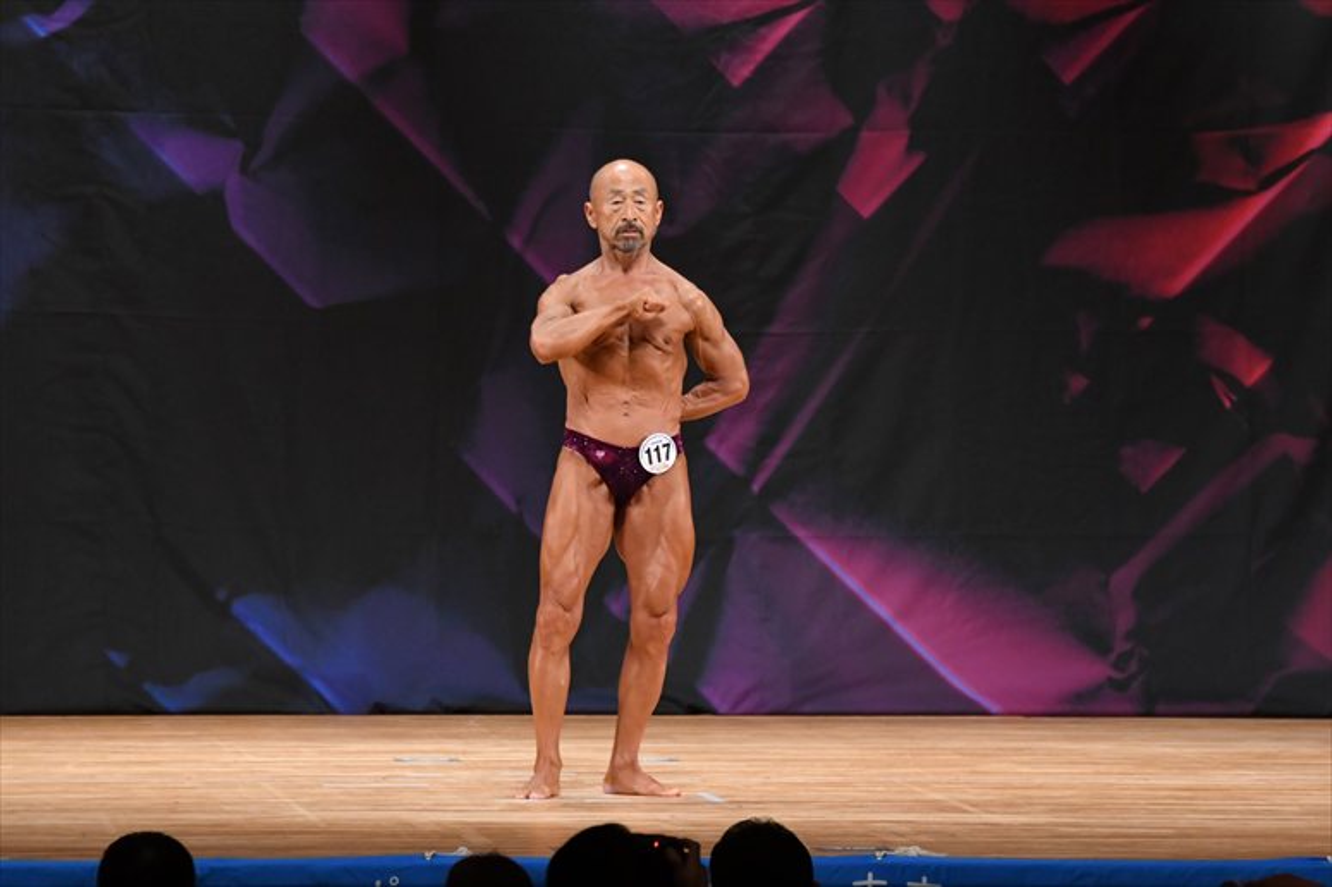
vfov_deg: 5.7
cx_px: 666
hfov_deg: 8.6
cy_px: 444
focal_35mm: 240
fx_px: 8876
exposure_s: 1/400
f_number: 5.6
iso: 3200
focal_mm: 160
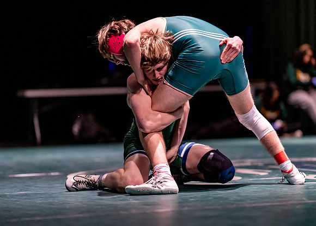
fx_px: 1269
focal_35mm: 141
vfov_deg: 10.2
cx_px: 158
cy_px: 113
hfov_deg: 14.2
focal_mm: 135
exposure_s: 1/800
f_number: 1.8
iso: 2000
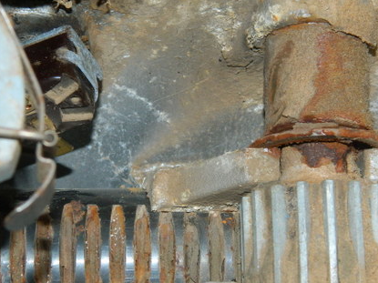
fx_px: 1627
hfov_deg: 13.3
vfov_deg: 10.0
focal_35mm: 149
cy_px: 167
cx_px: 187
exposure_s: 1/60
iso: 200
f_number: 4.5
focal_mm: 18.6
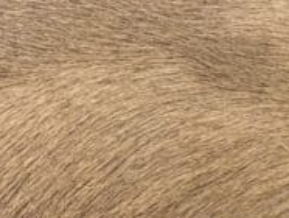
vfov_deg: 9.5
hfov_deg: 11.9
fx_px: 1195
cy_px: 487
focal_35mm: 143
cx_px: 631
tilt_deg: -86.4
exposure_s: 1/50
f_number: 1.6
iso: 160
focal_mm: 5.96
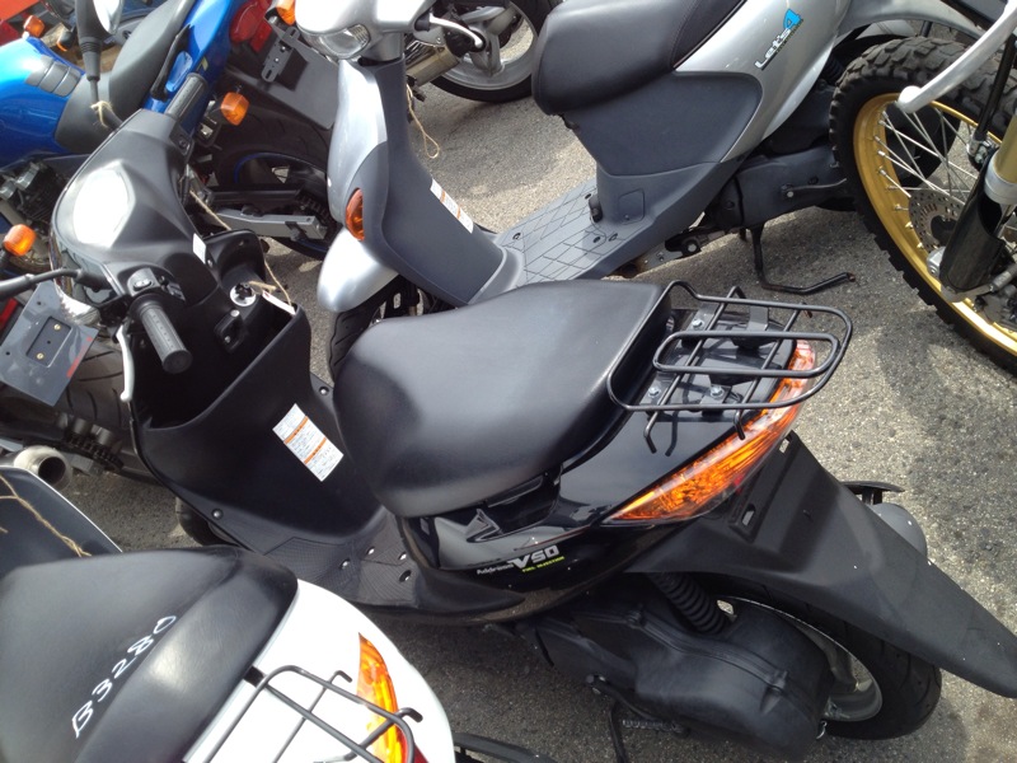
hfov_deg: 52.6
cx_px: 508
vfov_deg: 40.7
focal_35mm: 35
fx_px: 1028
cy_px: 382
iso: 50
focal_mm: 4.28
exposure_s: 1/449
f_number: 2.4
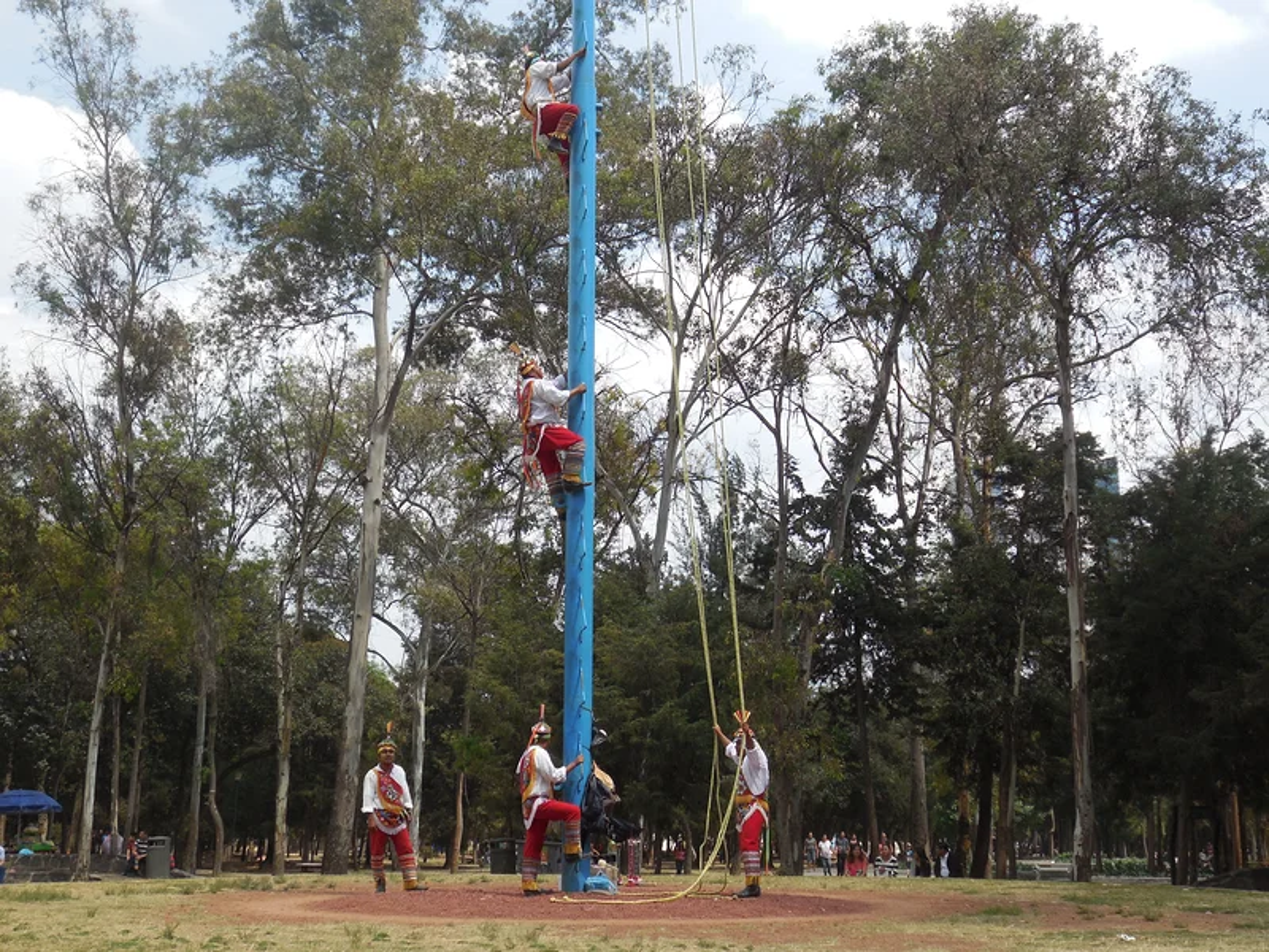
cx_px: 634
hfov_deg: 42.9
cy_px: 476
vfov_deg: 32.9
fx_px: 1613
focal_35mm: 44
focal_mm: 7.8
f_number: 4.5
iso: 125
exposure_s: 1/500
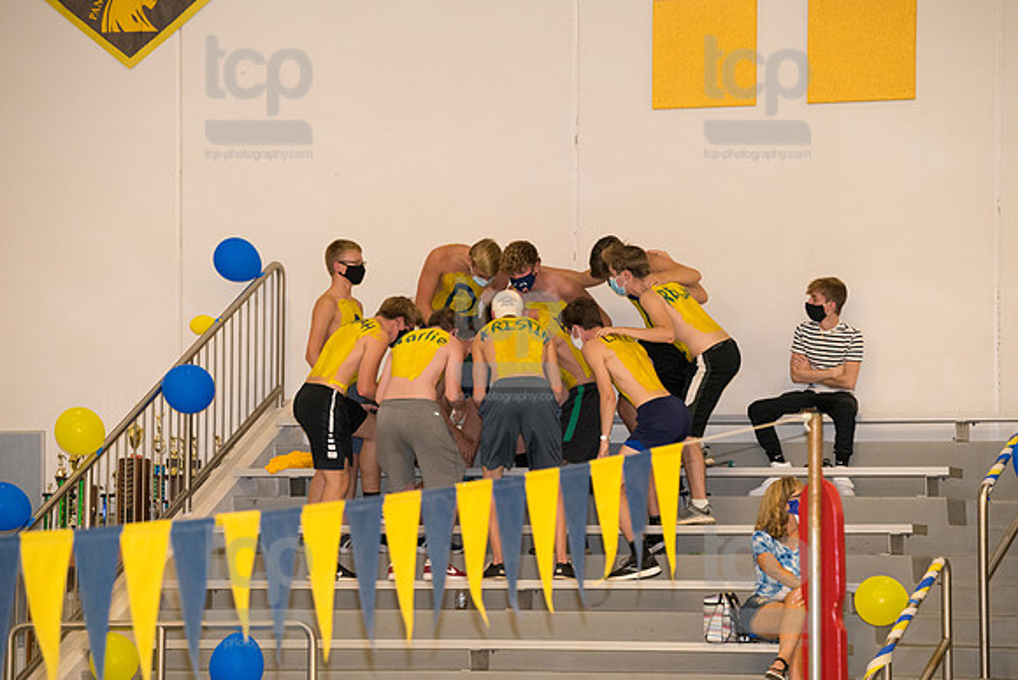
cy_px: 340
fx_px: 5657
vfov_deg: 6.9
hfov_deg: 10.3
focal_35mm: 200
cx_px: 509
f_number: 5.6
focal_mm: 200
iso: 2500
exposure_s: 1/250
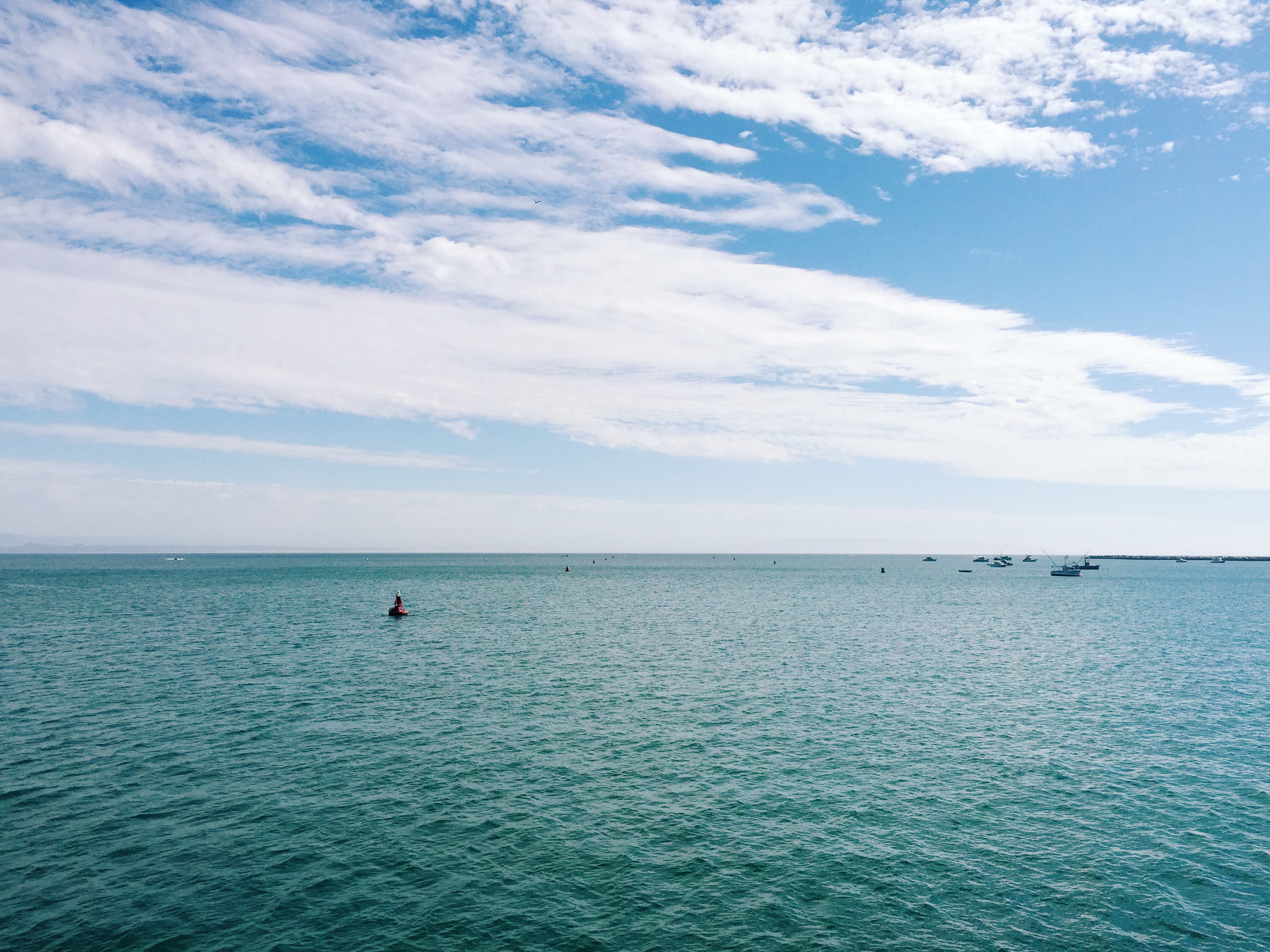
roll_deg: -1.4
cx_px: 635
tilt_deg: +4.4
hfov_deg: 61.7
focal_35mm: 29
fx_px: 1064
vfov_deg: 48.2
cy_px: 476
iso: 32
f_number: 2.2
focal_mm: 4.15
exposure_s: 1/5650
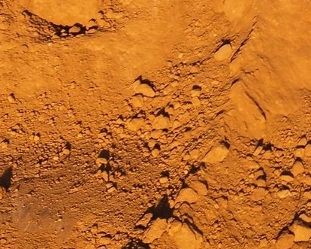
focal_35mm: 145
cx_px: 476
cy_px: -163
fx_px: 1334
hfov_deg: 12.6
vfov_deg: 10.2
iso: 140
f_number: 1.8
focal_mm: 8.67
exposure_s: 1/1250
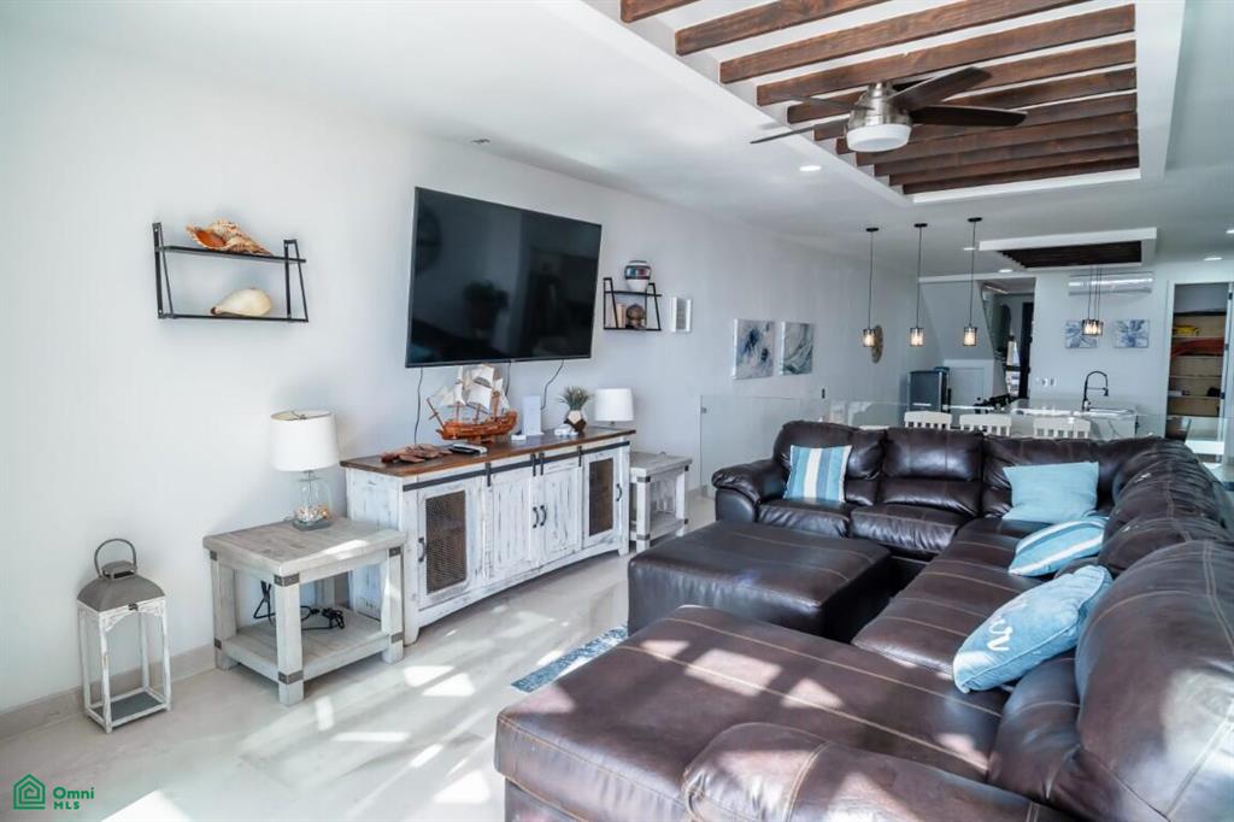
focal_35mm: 20
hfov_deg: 84.0
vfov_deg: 61.9
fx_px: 685
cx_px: 617
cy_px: 411
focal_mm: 20
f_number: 5.6
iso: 800
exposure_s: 1/350
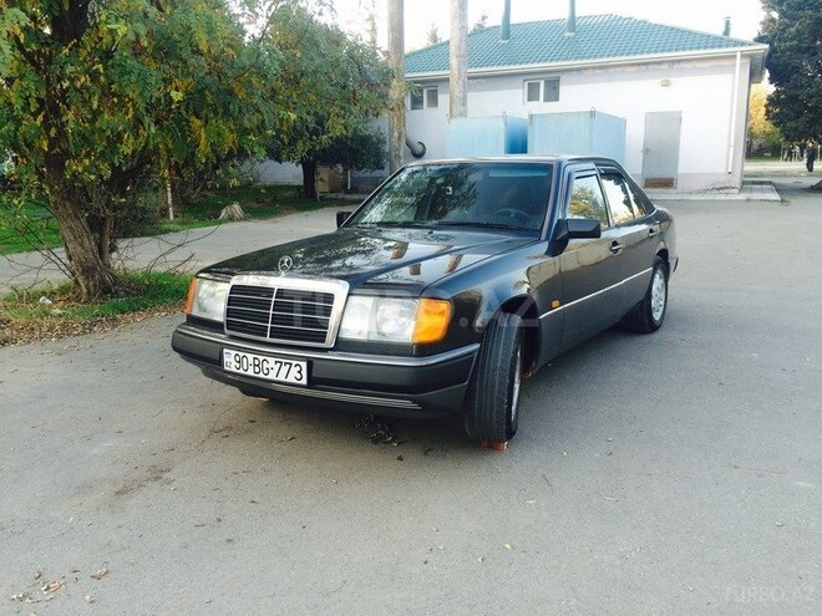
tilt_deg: -13.7
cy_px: 308
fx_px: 689
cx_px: 411
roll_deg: +1.4
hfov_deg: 61.7
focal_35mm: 29
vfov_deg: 48.2
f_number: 2.2
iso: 32
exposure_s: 1/100
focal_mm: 4.15
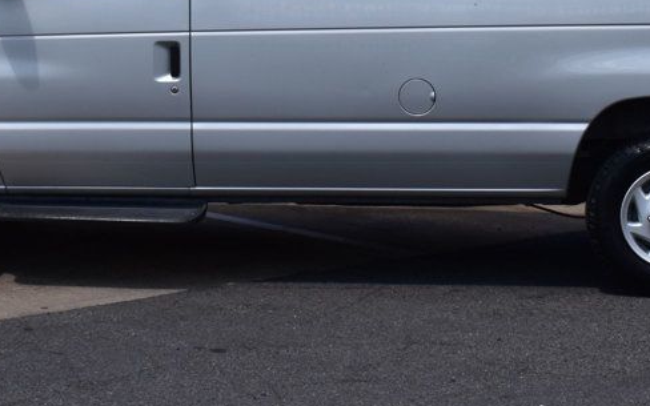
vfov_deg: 11.9
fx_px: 1931
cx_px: 346
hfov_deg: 19.1
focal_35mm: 109
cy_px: 16
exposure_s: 1/500
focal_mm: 34
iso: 280
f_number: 11
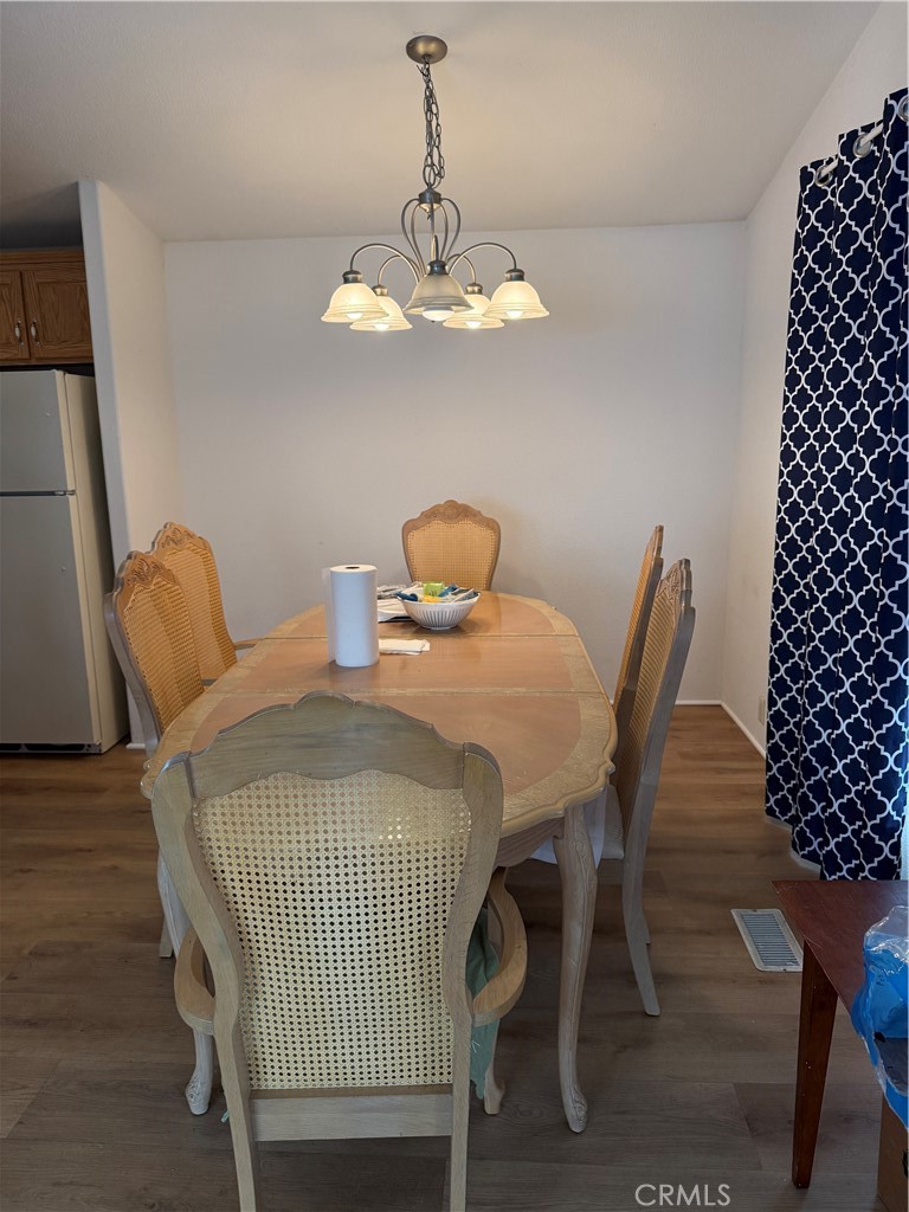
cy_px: 606
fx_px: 840
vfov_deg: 71.6
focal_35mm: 24
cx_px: 454
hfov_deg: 56.8
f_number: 1.78
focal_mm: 6.76
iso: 200
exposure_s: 1/143
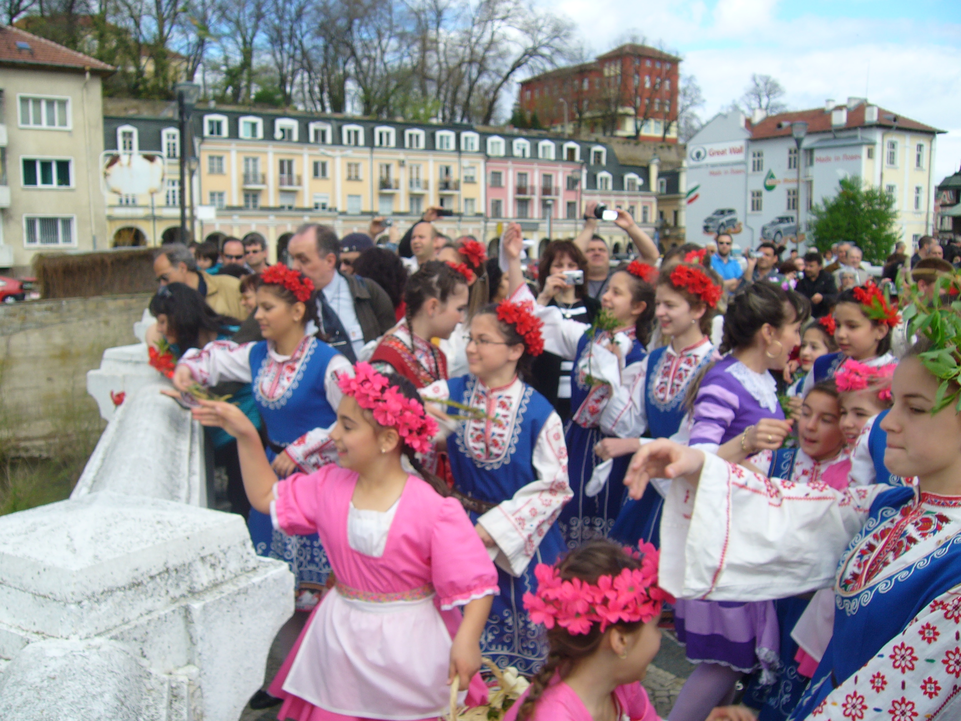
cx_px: 480
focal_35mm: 35
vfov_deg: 40.7
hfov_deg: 52.6
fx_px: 972
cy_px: 360
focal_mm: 5.8
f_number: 5.6
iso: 64
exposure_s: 1/160
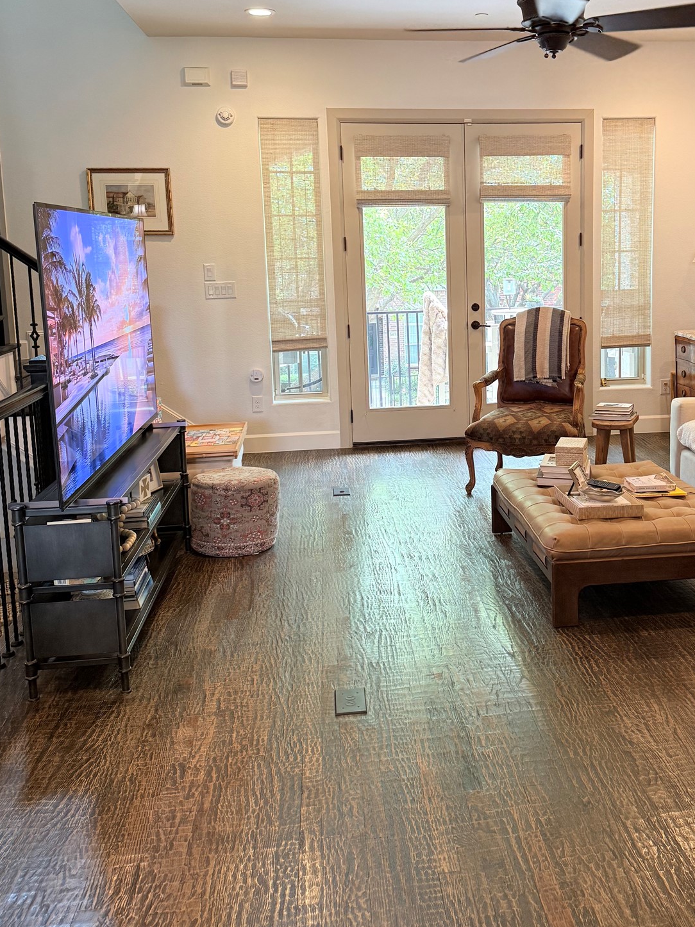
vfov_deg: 53.6
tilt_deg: -7.7
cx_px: 467
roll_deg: +1.0
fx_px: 910
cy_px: 367
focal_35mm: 34
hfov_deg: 41.2
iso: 160
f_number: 1.78
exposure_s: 1/60
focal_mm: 6.76
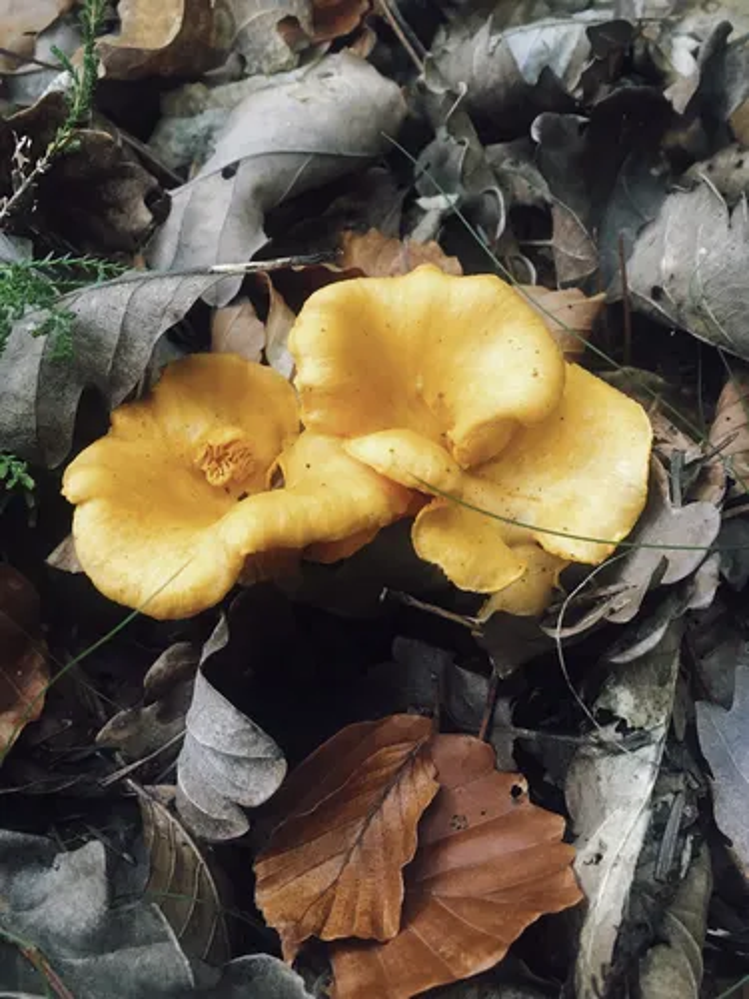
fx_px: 837
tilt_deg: -52.1
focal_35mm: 29
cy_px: 500
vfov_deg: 61.7
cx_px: 374
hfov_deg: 48.2
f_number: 2.2
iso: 160
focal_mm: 4.15
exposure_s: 1/33
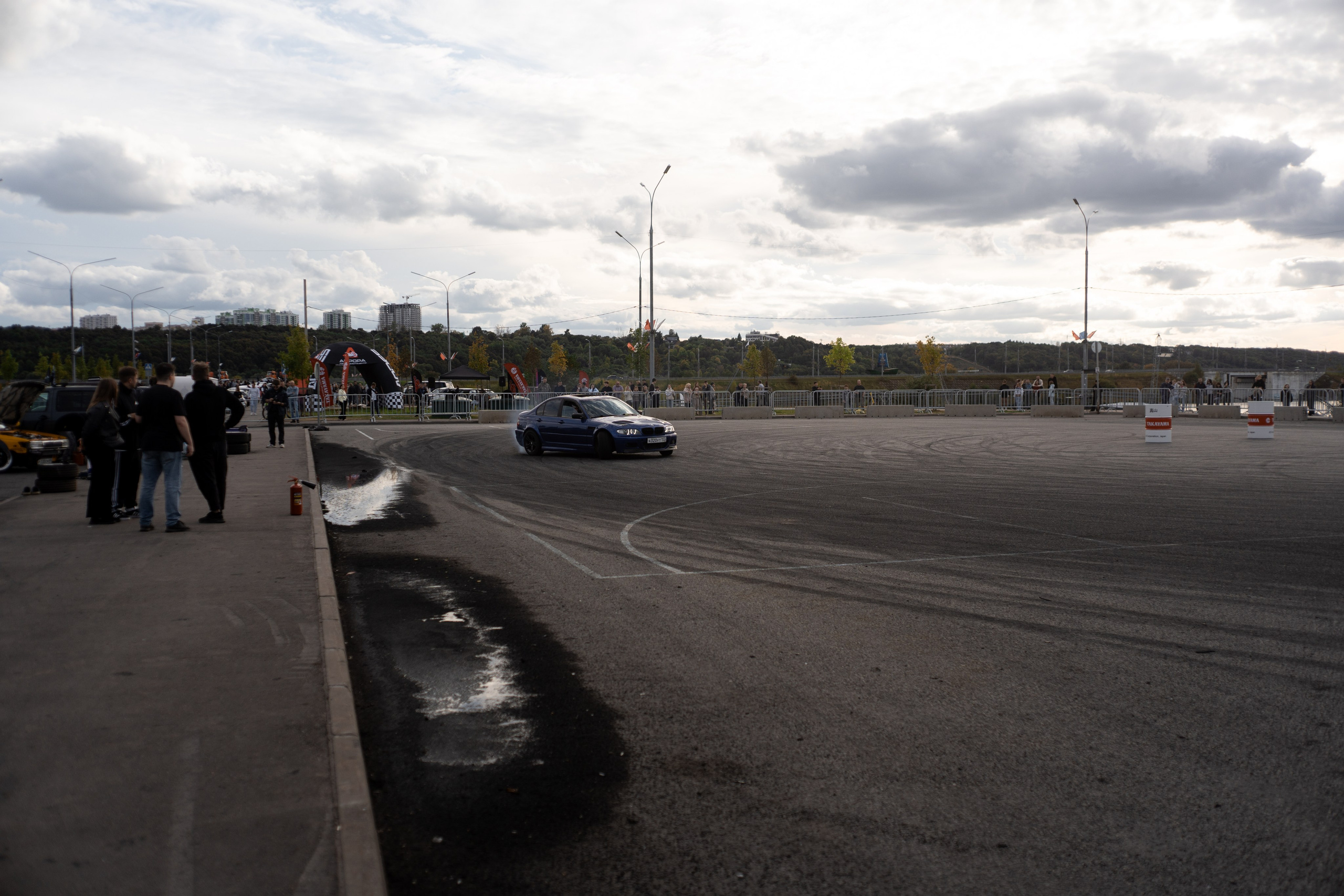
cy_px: 448
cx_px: 672
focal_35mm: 35
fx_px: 1307
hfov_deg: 54.4
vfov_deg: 37.9
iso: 100
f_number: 2.2
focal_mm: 35
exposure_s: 1/3200
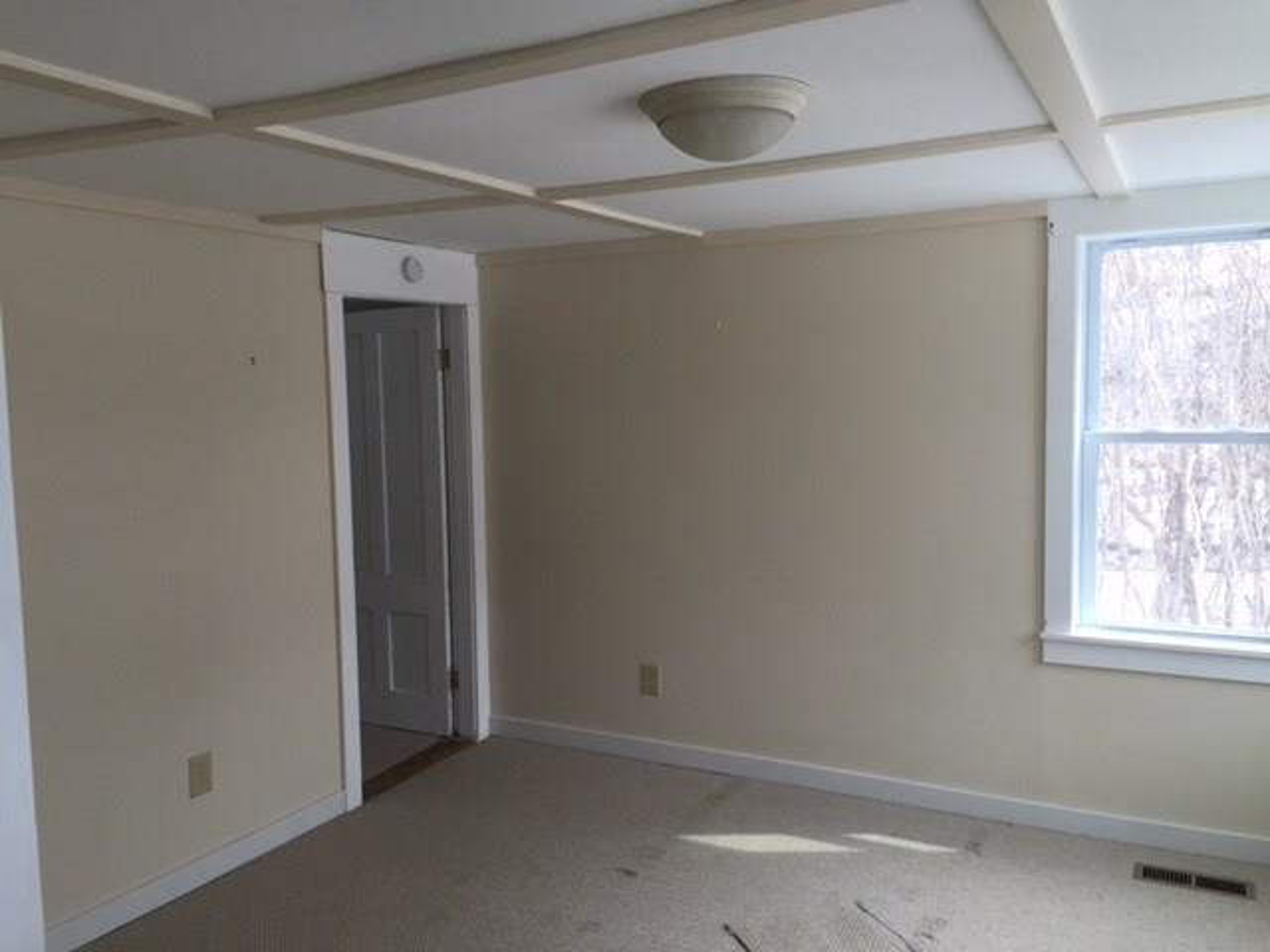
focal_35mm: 29
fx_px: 1064
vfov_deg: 48.2
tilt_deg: -3.3
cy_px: 476
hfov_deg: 61.7
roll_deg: +1.6
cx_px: 635
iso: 40
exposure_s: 1/120
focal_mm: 4.15
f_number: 2.2
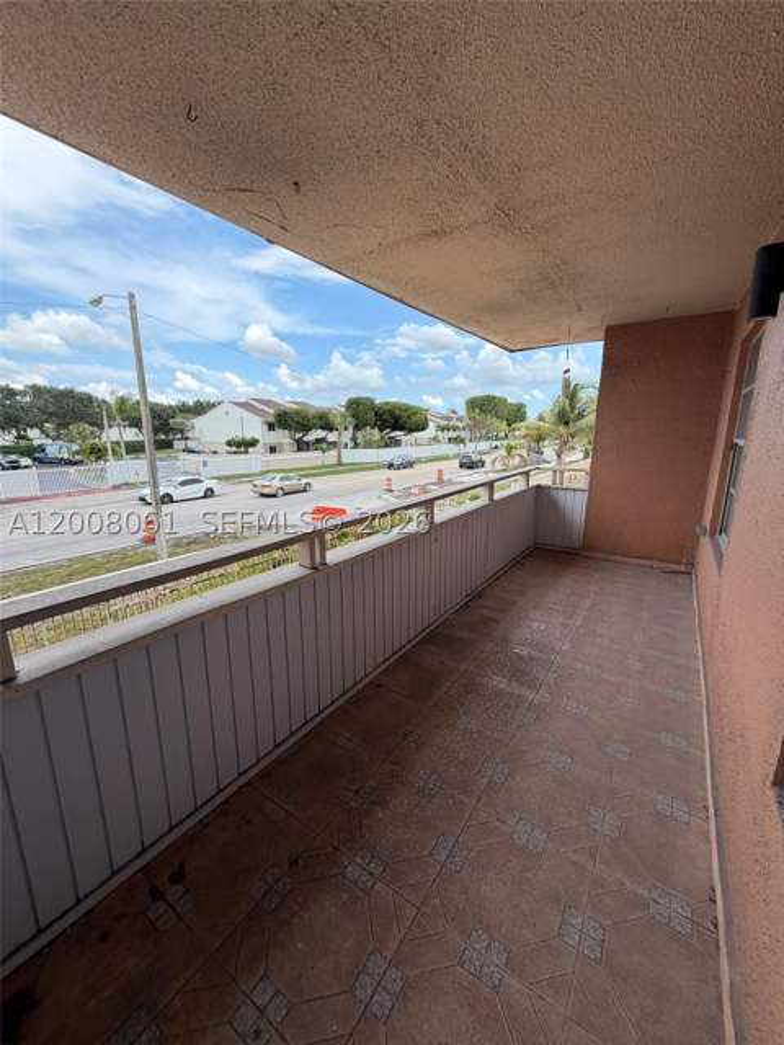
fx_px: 423
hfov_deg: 85.7
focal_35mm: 14
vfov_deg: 102.1
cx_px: 392
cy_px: 522
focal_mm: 2.22
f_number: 2.2
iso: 40
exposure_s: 1/602
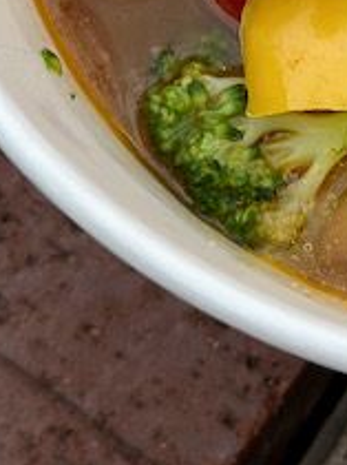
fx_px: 2250
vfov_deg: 11.2
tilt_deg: -69.9
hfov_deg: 8.6
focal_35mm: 168
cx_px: 561
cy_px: -279
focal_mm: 6.86
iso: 80
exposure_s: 1/1721
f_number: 1.78
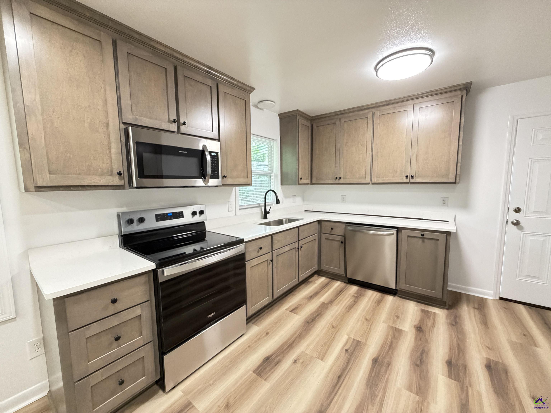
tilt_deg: -5.5
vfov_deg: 85.7
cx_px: 276
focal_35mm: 14
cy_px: 206
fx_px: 223
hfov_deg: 102.1
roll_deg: +0.3
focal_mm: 2.22
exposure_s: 1/60
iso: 640
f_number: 2.2
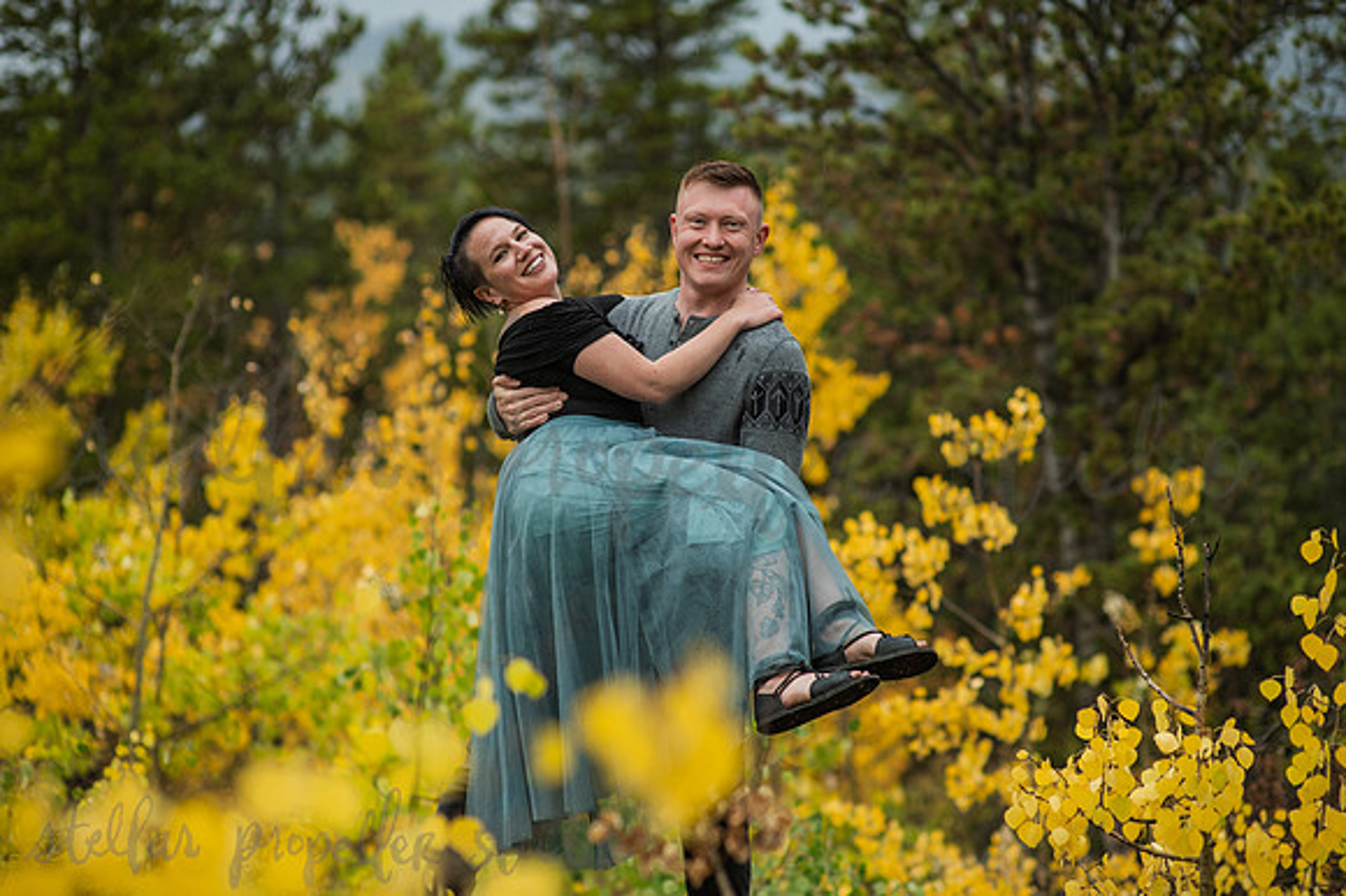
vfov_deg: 16.1
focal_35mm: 85
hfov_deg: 23.9
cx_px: 673
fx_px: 3176
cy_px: 448
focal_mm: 85
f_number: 2.2
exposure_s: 1/320
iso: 320
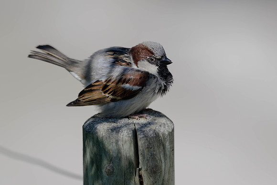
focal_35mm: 567
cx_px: 167
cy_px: 77
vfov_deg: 2.4
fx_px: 4363
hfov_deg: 3.6
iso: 160
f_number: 2.8
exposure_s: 1/5000
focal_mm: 400
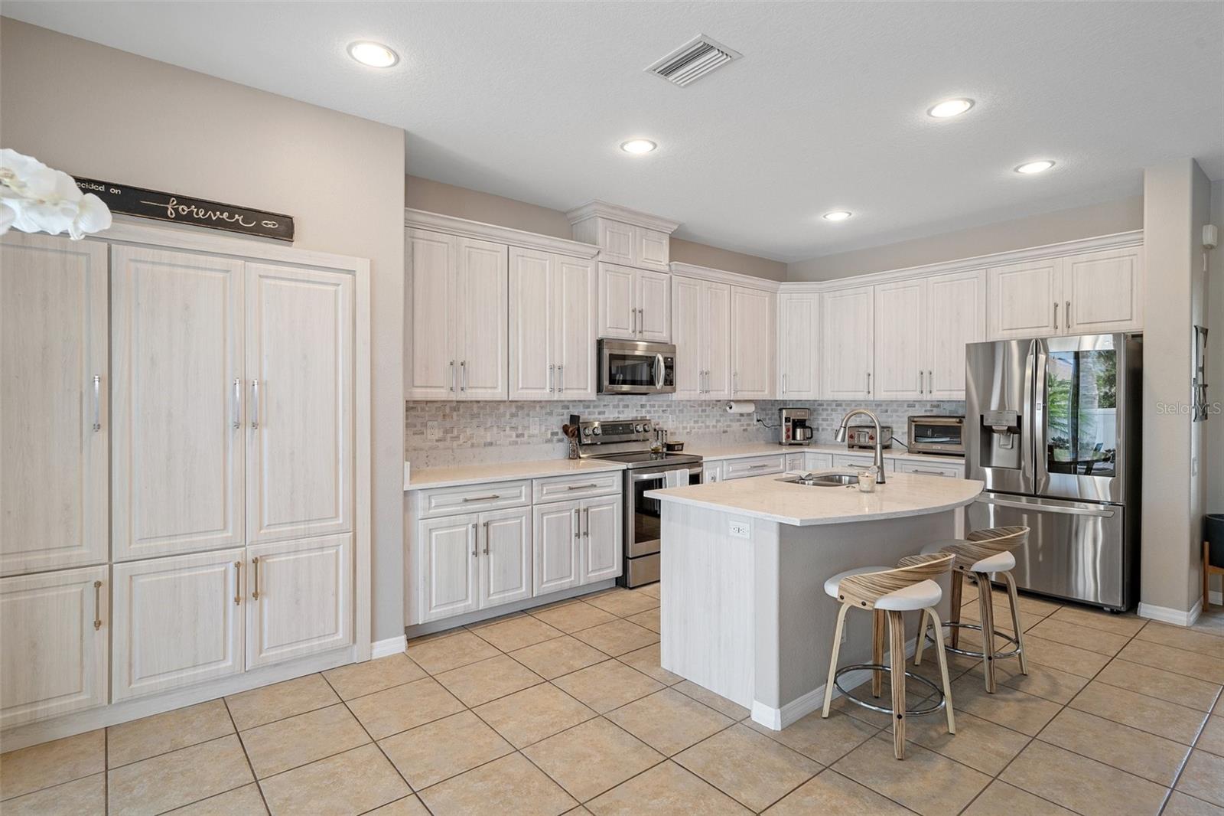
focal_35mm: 17
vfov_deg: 70.4
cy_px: 408
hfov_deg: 93.3
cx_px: 612
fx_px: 578
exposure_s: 1
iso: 320
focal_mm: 17
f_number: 8
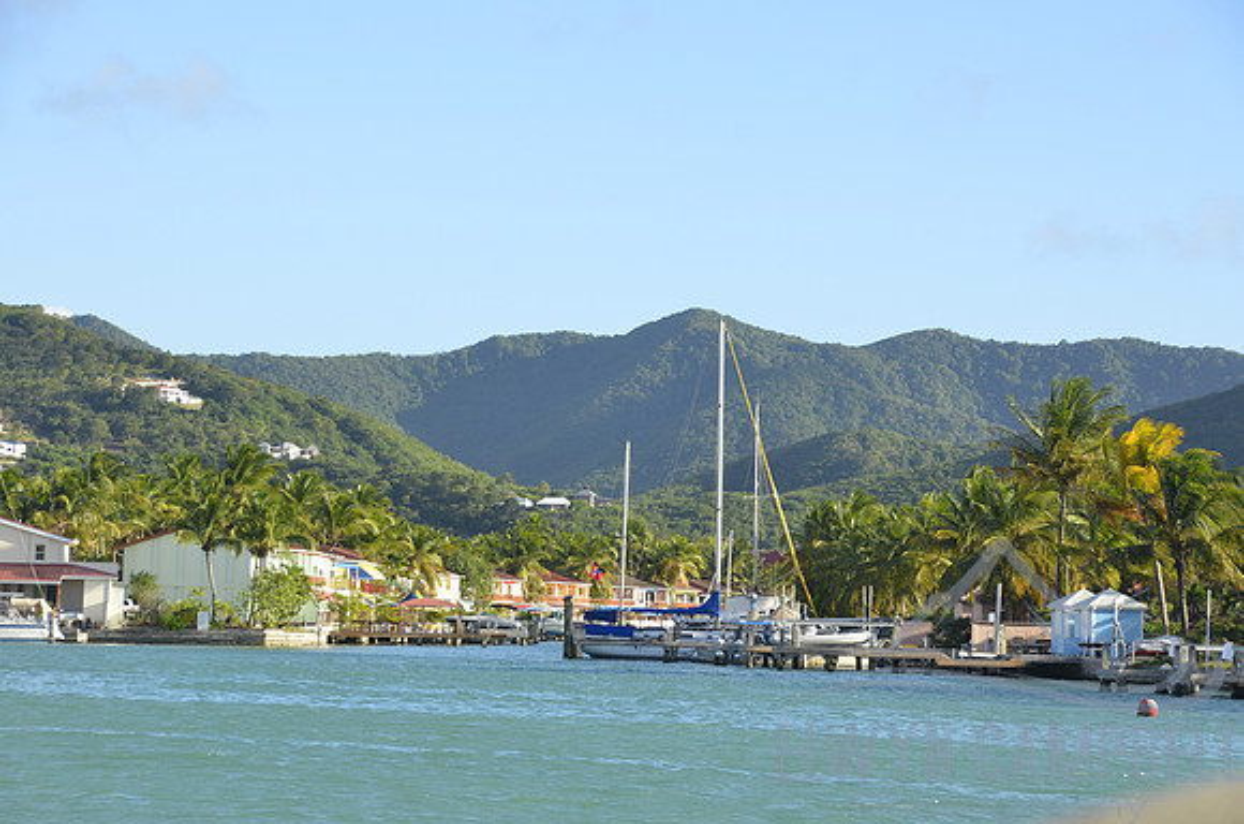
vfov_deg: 11.4
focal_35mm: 120
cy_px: 412
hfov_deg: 17.1
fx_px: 4138
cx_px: 622
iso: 180
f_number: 8
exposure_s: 1/250
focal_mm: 80
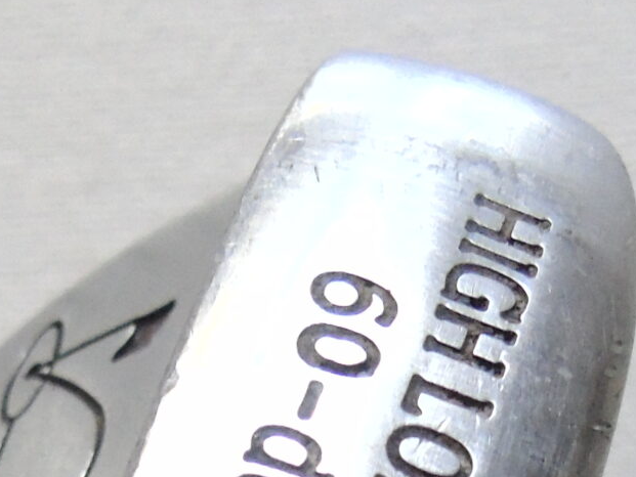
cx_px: 298
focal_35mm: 103
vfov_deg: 13.1
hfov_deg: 19.1
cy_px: 847
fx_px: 1893
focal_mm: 4.4
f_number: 3.4
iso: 320
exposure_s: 1/30
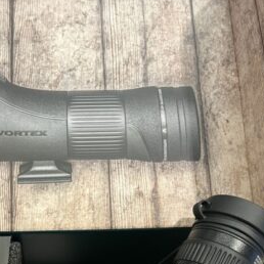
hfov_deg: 32.5
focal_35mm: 51
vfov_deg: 30.8
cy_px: 268
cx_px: 55
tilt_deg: -75.8
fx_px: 440
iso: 200
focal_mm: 5.7
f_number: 1.5
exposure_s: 1/50
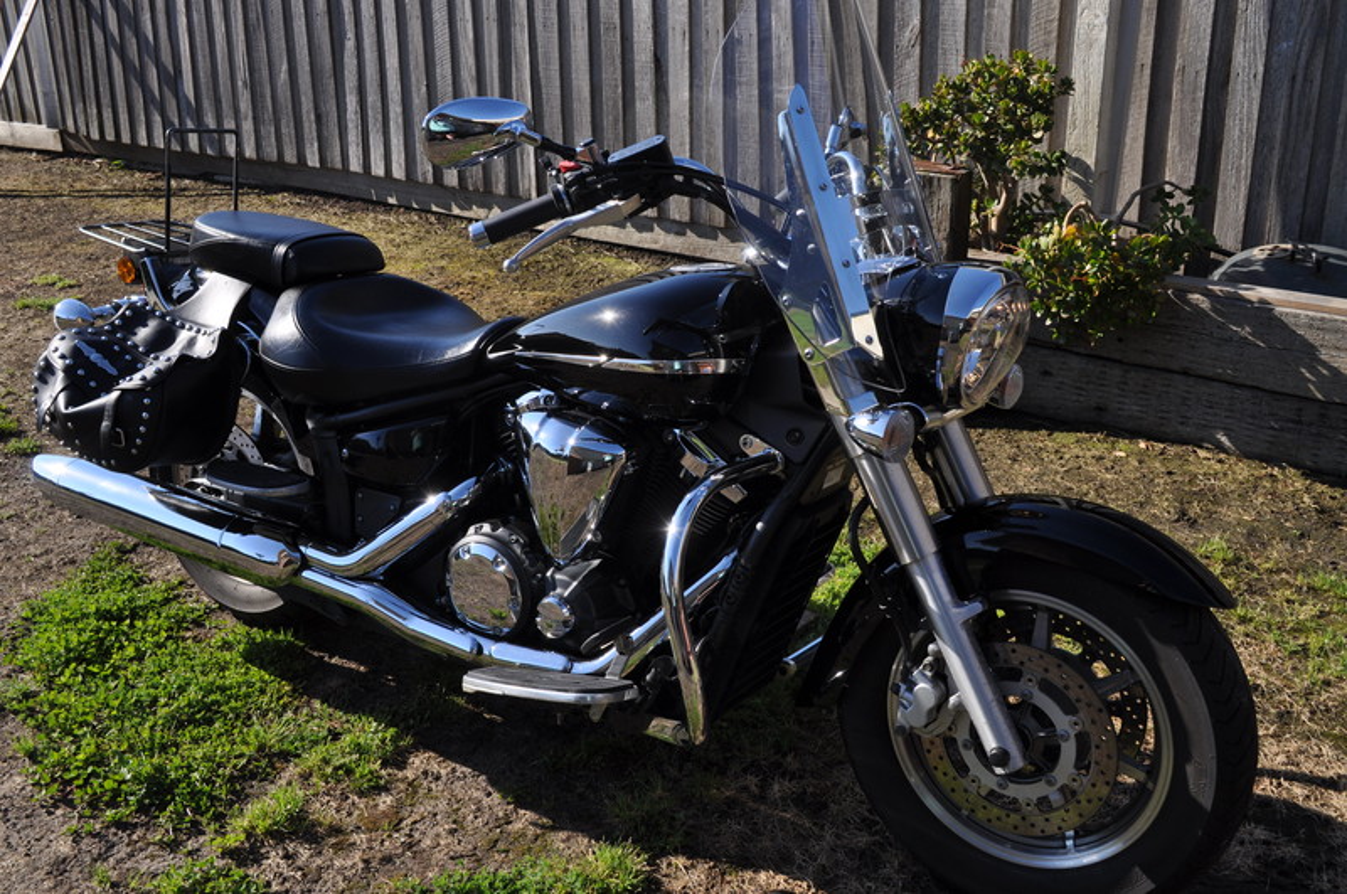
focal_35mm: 36
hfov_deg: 53.2
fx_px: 1345
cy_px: 447
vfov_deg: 36.8
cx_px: 674
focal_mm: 24
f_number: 9
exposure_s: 1/320
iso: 200
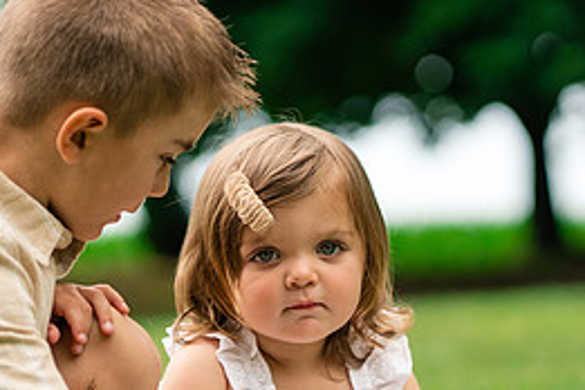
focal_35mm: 189
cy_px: 349
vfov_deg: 7.2
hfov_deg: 10.9
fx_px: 3071
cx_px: 251
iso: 400
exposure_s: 1/2500
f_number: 2.5
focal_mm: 85
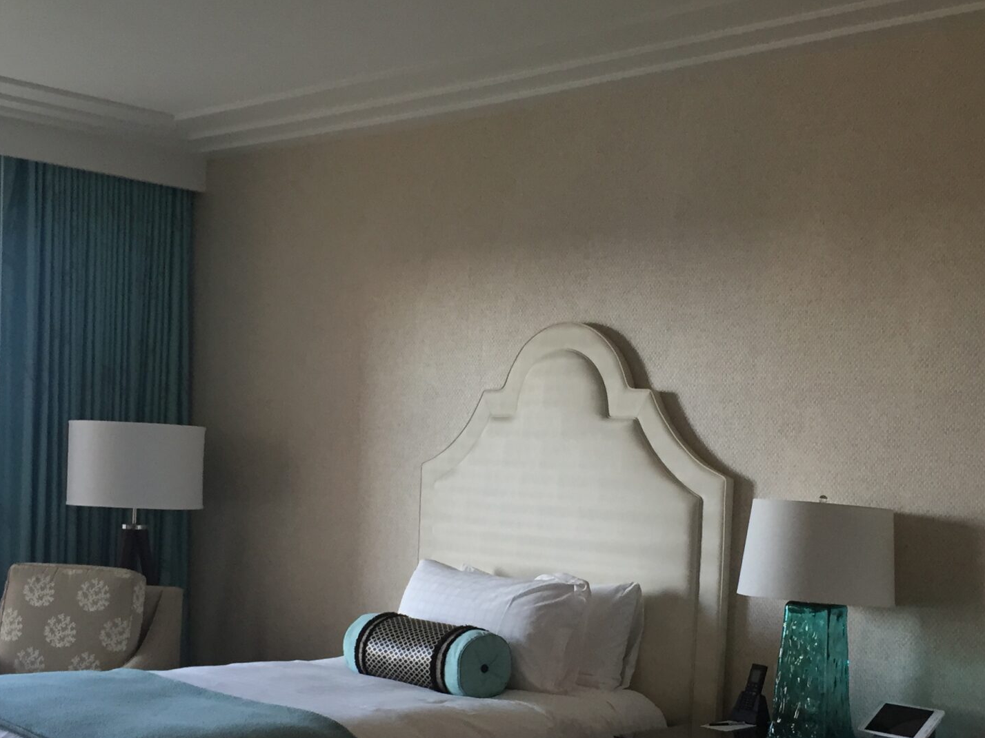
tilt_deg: -5.4
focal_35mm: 52
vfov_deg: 27.7
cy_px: 538
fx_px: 1480
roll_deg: -2.7
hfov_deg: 36.7
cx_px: 589
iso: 40
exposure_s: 1/30
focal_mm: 4.15
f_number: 2.2
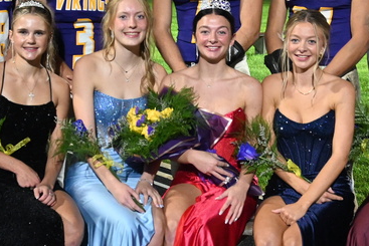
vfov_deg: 14.9
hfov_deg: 22.1
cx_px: 150
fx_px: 943
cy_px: 149
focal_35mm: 92
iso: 3200
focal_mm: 22
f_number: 4
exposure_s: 1/100
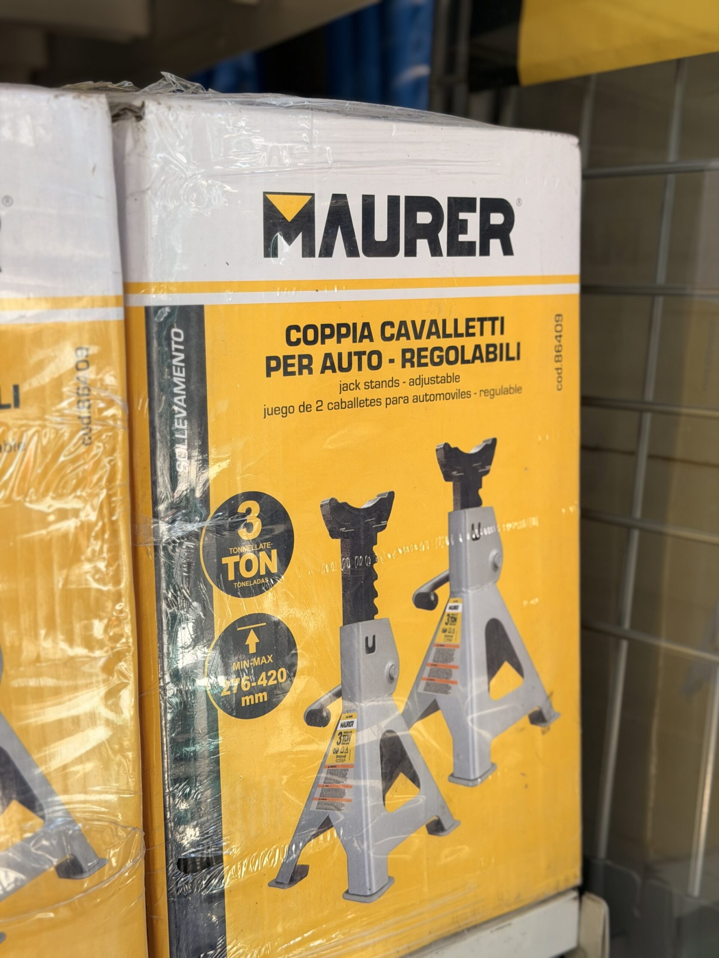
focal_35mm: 48
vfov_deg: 39.7
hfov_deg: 30.3
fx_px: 1329
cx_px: 360
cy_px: 479
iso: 50
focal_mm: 6.76
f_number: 1.78
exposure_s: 1/100
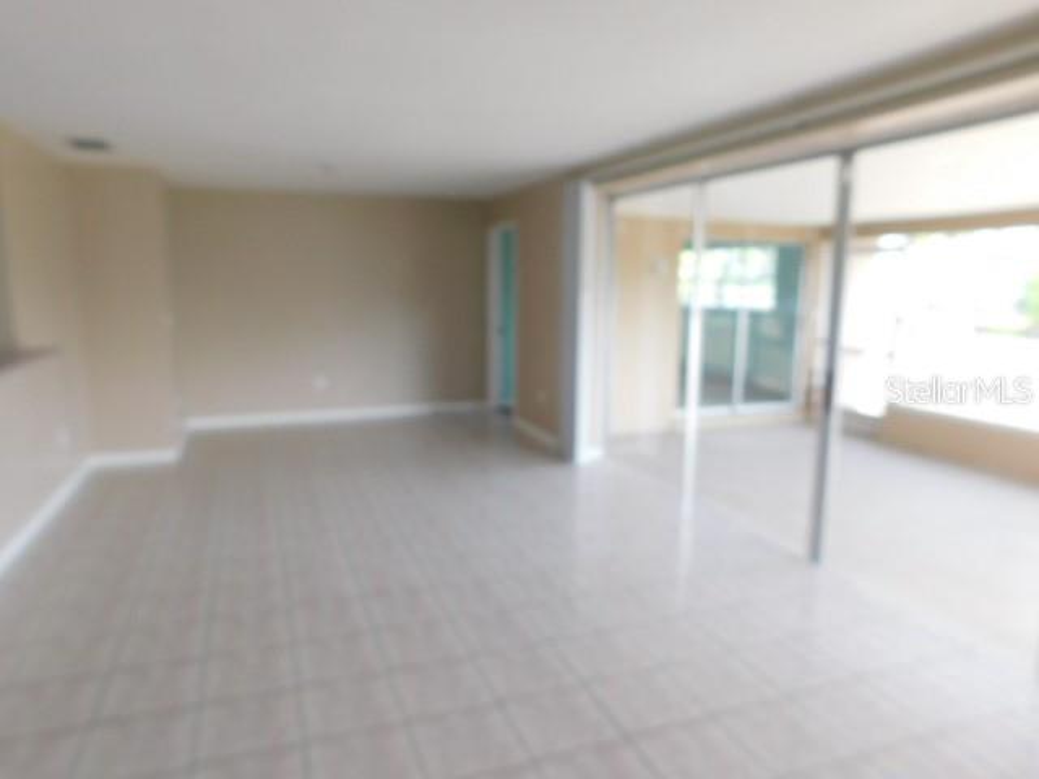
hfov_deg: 73.9
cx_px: 520
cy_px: 390
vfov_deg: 58.9
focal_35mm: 23
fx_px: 690
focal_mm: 4
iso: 125
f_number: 3
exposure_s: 1/40
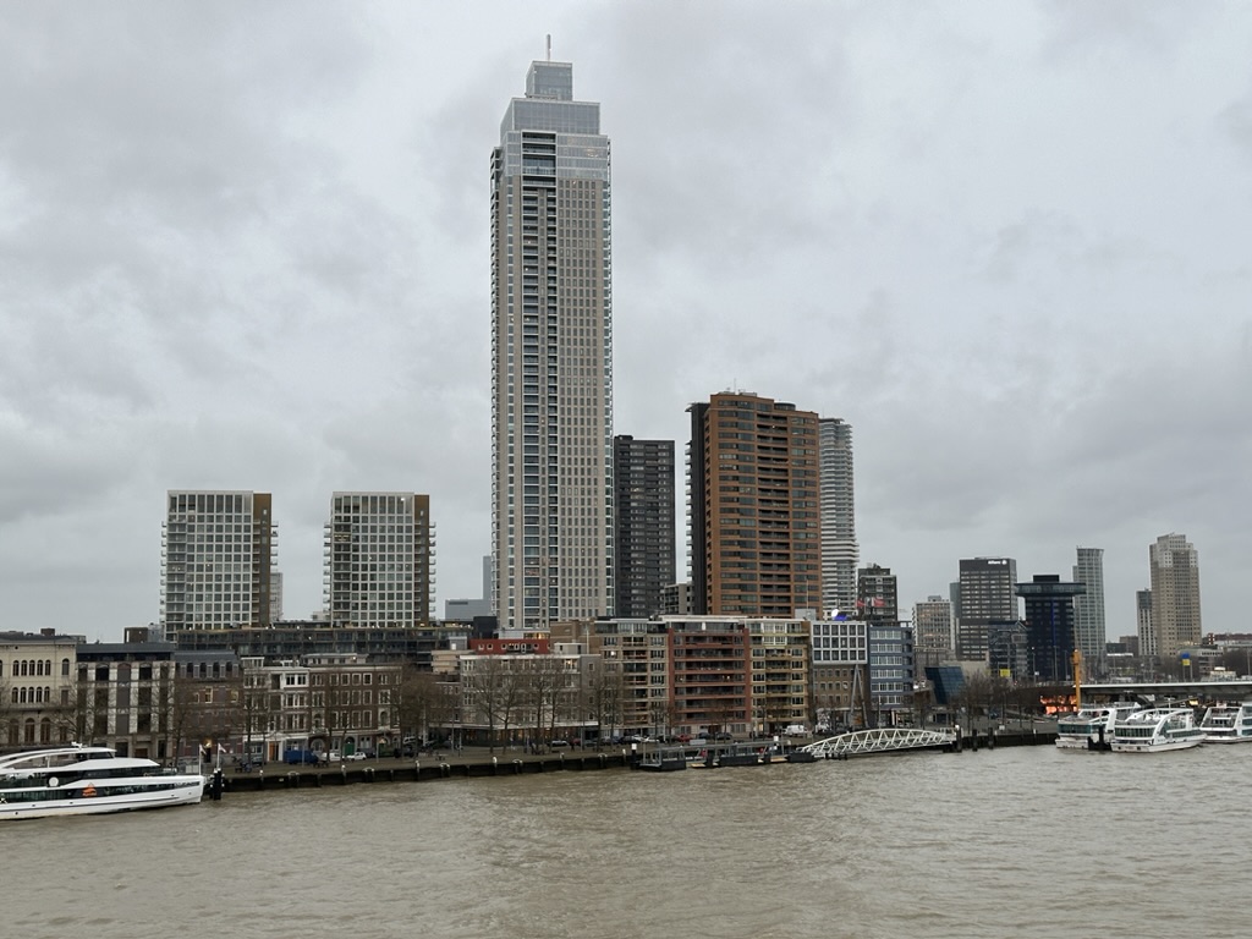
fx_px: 1736
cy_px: 470
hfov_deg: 39.7
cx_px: 626
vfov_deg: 30.3
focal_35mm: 48
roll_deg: -0.1
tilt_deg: +6.2
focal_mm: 6.86
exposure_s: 1/121
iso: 64
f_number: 1.78
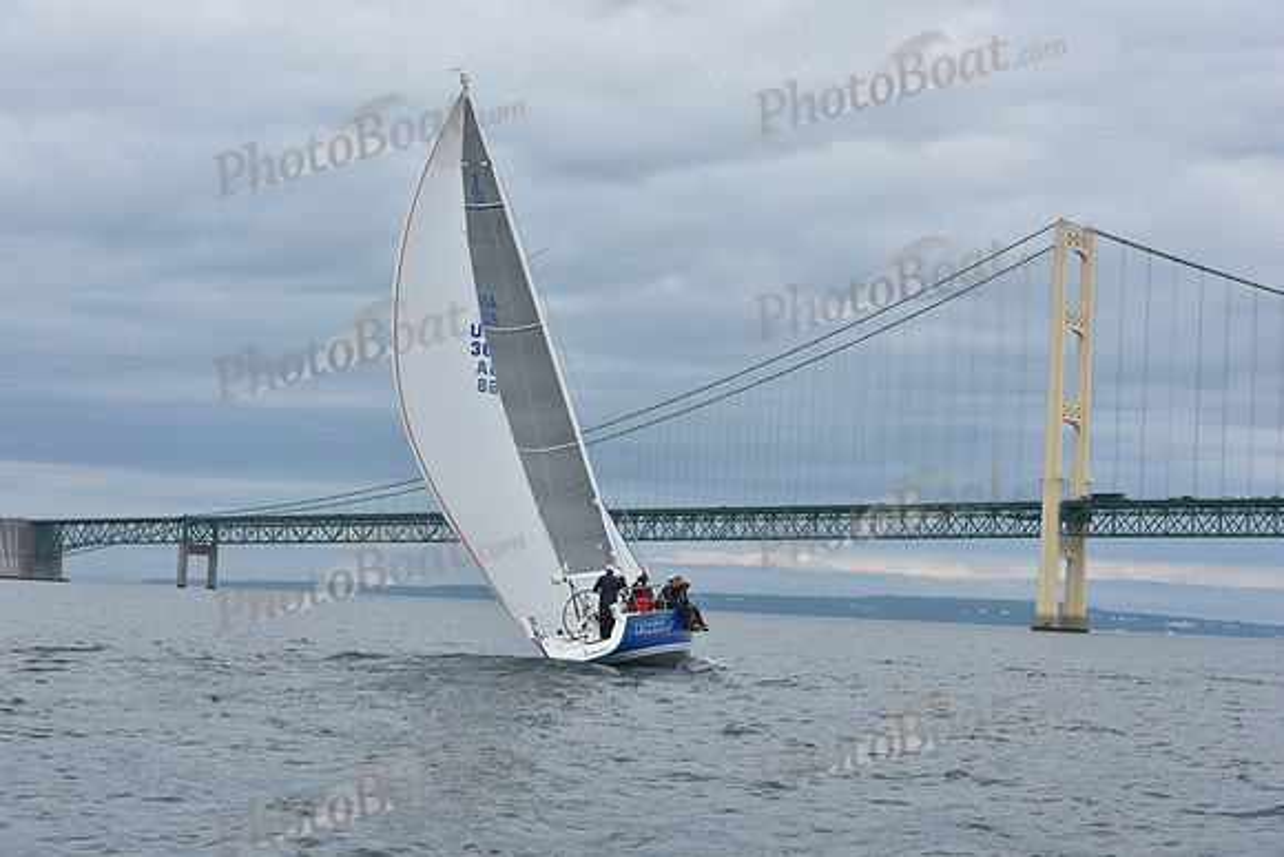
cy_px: 428
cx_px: 642
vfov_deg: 19.5
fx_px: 2497
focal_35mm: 70
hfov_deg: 28.8
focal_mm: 70
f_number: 10
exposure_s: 1/800
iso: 250
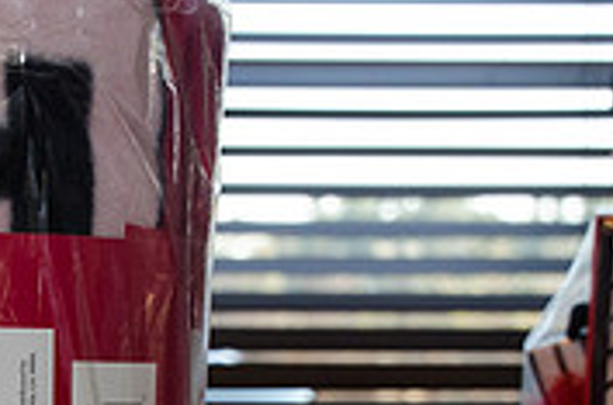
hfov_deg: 11.8
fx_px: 2921
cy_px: 488
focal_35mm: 172
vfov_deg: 7.9
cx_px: -17
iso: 400
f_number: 6.3
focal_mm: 35
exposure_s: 1/160
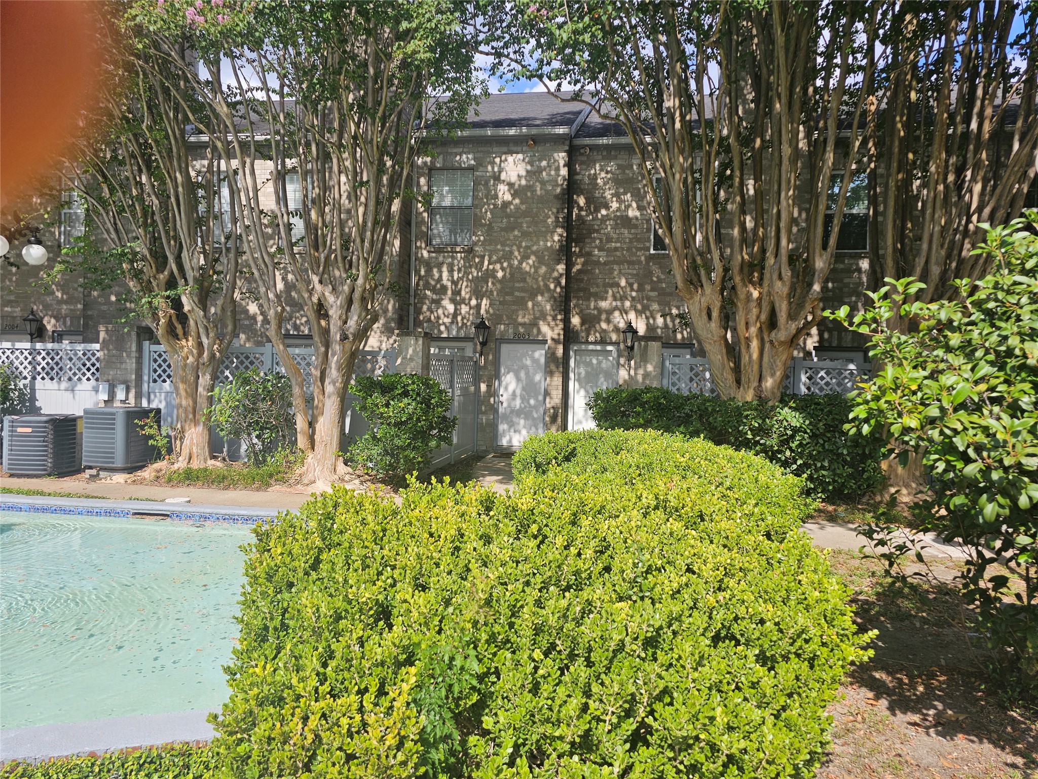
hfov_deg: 73.9
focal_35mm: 23
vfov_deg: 58.9
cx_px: 519
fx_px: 690
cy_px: 390
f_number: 1.7
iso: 10
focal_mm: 6.3
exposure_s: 1/607
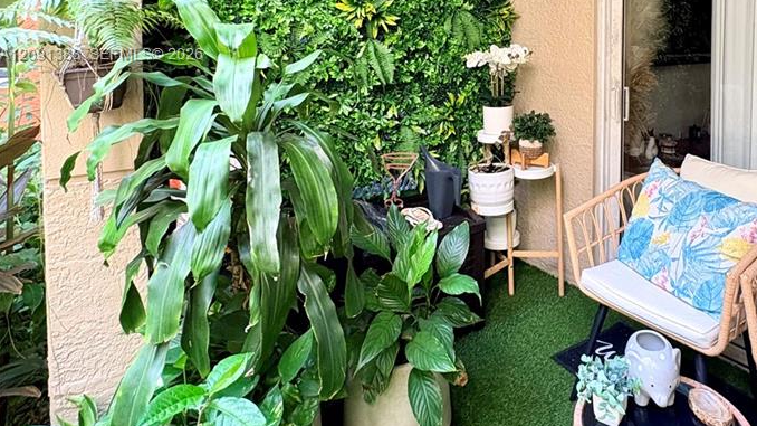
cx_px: 499
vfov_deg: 40.2
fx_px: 542
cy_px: 56
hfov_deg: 68.1
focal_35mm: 27
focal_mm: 2.22
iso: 250
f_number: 2.2
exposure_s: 1/66
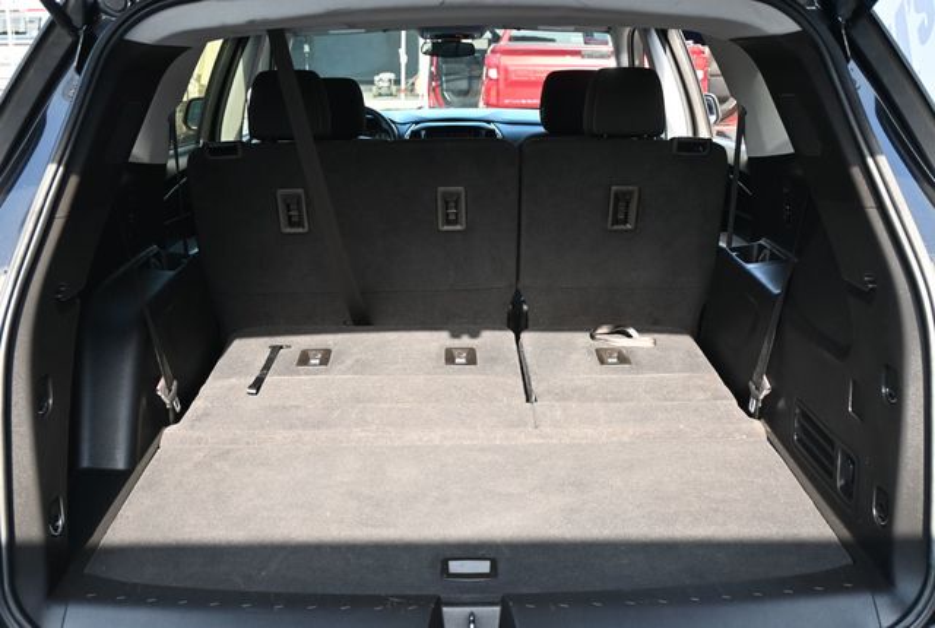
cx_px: 468
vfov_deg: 33.8
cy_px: 314
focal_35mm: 40
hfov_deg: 48.6
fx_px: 1035
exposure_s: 1/125
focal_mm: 26.5
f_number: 4.5
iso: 400
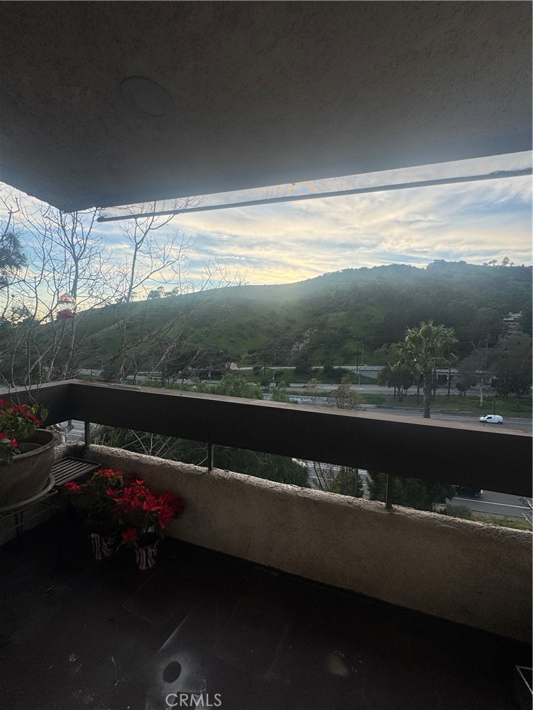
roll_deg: -1.6
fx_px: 287
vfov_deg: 102.1
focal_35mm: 14
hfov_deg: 85.7
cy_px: 355
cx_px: 266
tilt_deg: -5.2
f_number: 2.2
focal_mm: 2.22
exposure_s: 1/763
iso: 50
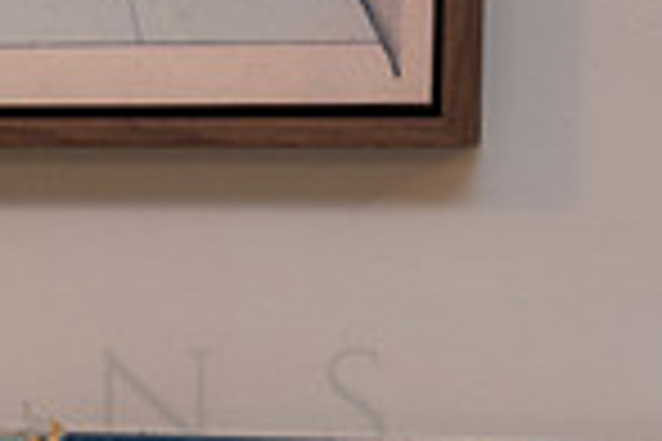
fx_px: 3622
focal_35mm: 197
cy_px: 607
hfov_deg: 10.0
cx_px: -413
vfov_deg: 6.9
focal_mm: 46
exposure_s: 1/100
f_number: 6.3
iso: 1600
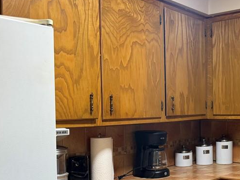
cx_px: 221
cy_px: 118
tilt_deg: -0.8
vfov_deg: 28.9
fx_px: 347
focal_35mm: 50
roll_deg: +0.8
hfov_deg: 35.6
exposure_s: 1/60
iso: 200
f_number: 1.78
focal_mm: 6.76
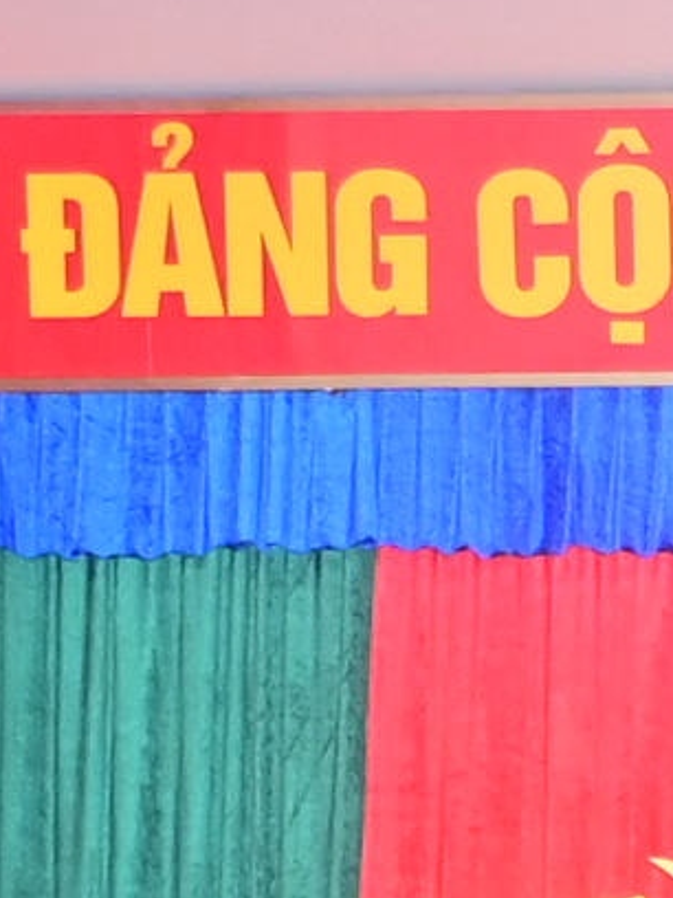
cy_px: 1796
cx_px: 1788
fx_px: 6481
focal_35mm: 250
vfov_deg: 7.6
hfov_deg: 5.7
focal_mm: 24
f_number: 3.8
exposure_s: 1/200
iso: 1600
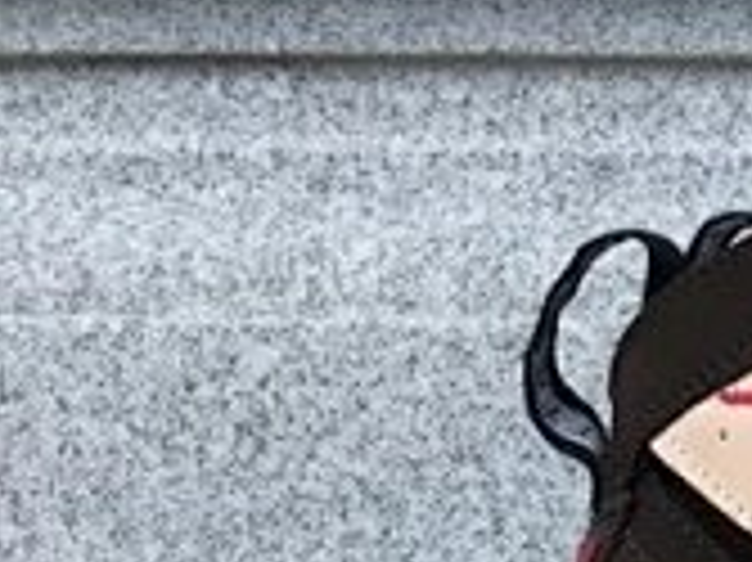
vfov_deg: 12.0
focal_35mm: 119
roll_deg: +0.6
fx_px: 2583
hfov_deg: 14.8
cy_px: 800
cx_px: 1279
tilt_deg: -15.6
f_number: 2.4
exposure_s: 1/330
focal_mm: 3.3
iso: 25
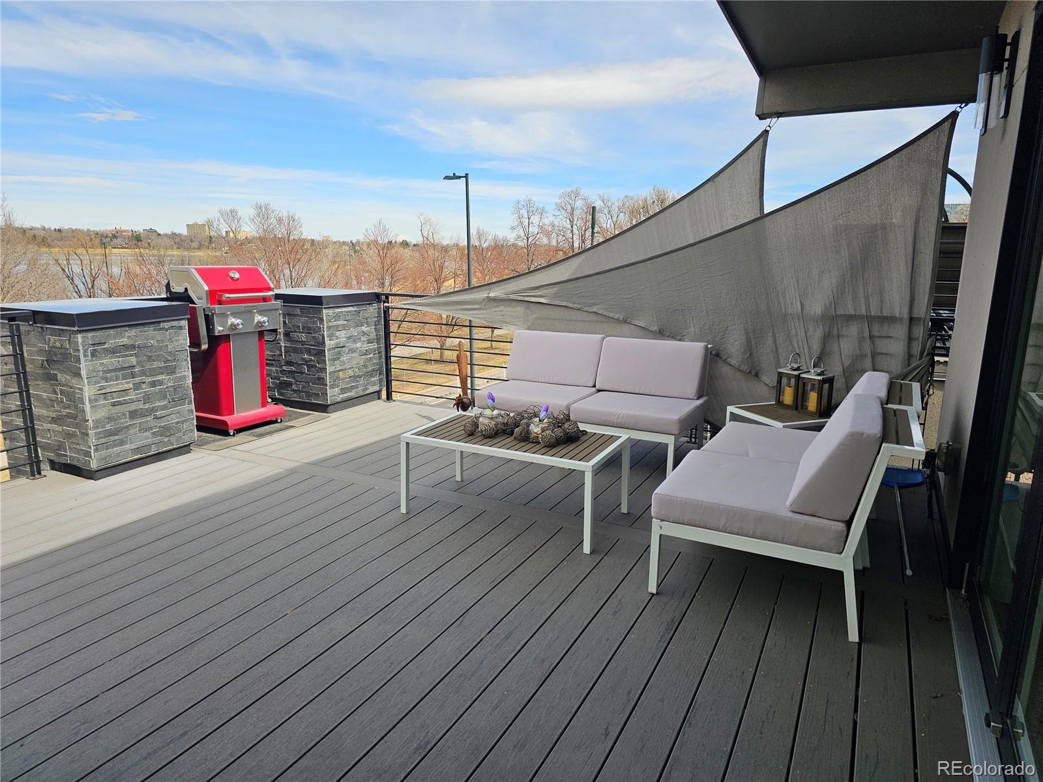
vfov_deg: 58.9
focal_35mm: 23
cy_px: 391
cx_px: 522
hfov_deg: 73.9
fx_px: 693
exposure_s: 1/529
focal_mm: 6.3
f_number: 1.7
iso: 10
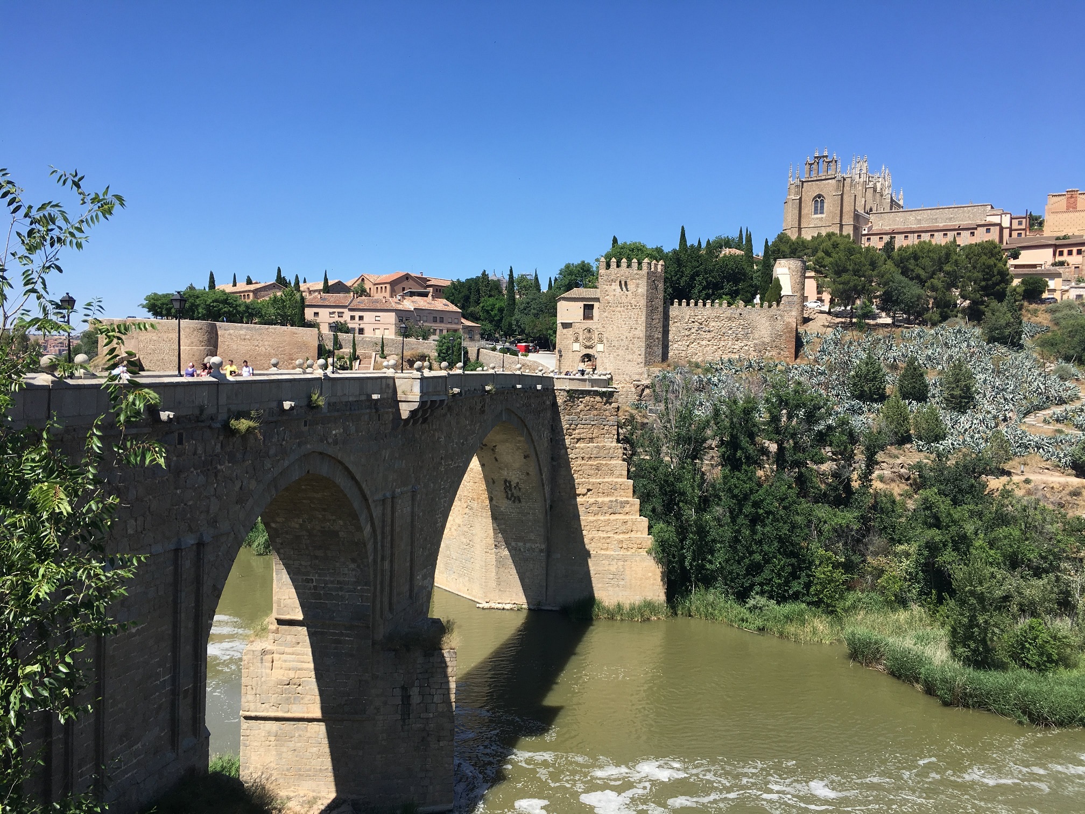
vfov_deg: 48.2
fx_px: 909
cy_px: 407
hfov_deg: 61.7
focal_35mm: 29
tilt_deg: -1.2
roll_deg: -1.2
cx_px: 542
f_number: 2.2
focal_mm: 4.15
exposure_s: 1/1115
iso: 25
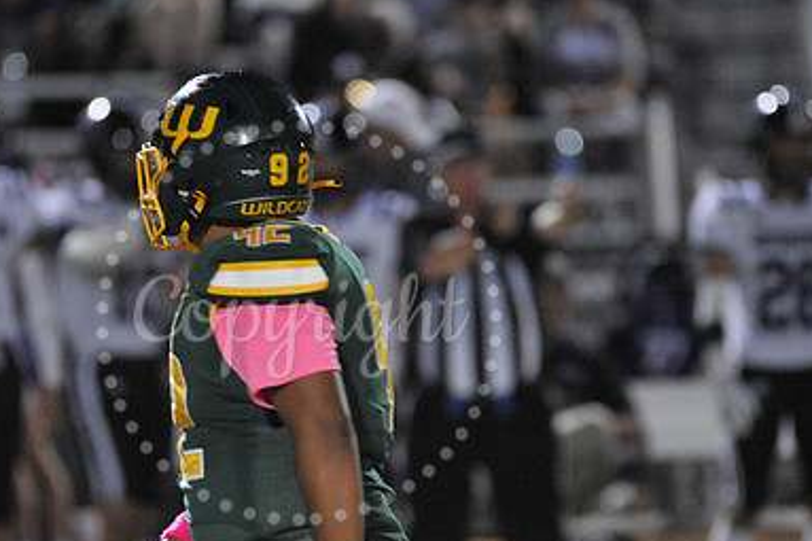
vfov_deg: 1.7
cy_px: 320
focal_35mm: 832
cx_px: 299
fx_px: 18757
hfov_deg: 2.5
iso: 6400
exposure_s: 1/160
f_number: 6.3
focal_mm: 550
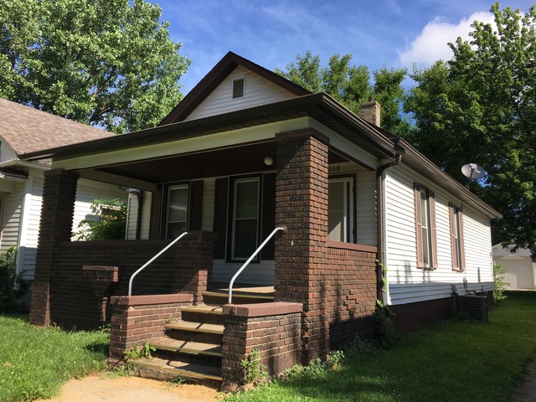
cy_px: 201
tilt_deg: +9.1
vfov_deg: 48.2
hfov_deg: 61.7
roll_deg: -1.5
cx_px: 268
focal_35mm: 29
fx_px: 449
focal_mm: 4.15
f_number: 2.2
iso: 25
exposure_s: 1/950
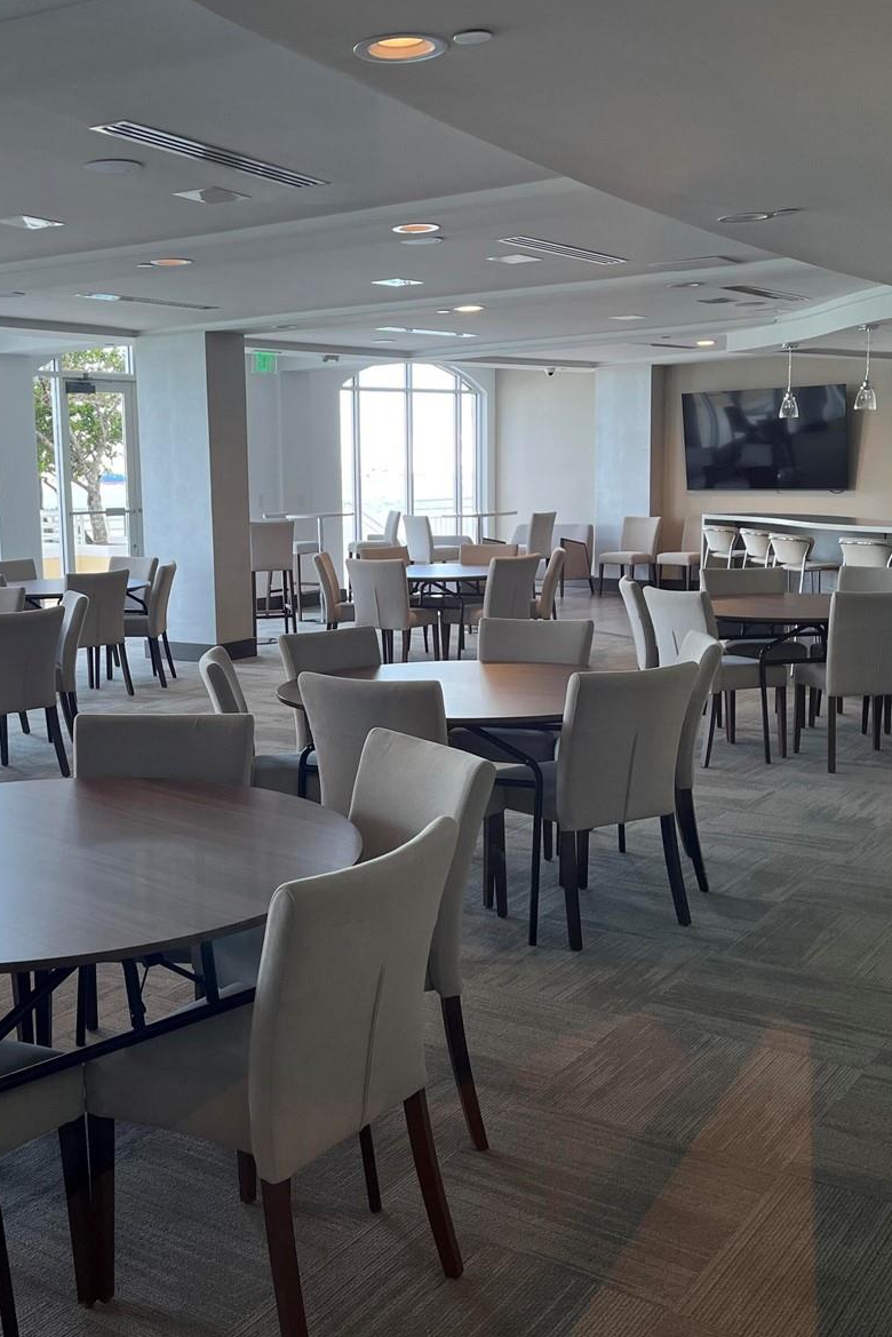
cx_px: 297
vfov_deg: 51.9
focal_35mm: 37
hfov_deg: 35.6
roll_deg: +1.2
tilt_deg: -7.8
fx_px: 1374
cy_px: 654
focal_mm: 5.1
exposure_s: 1/60
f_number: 1.6
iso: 80
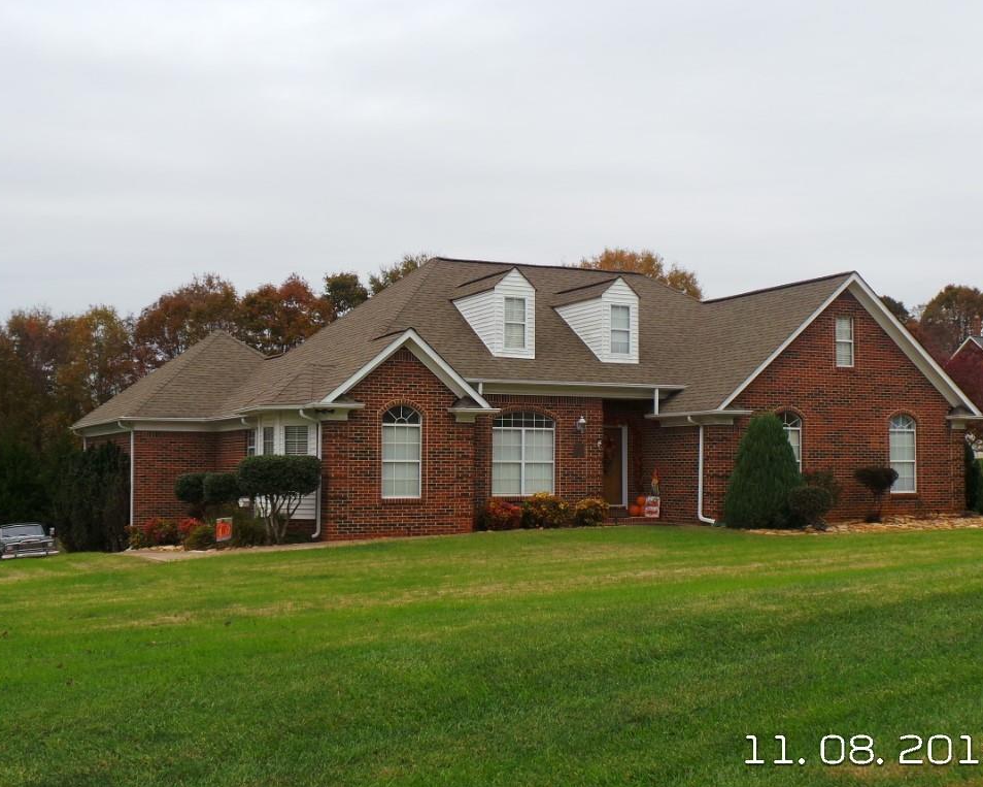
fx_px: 1280
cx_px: 519
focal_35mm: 44
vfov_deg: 34.1
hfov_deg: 42.0
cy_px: 394
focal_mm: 7.5
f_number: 4
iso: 100
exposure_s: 1/400
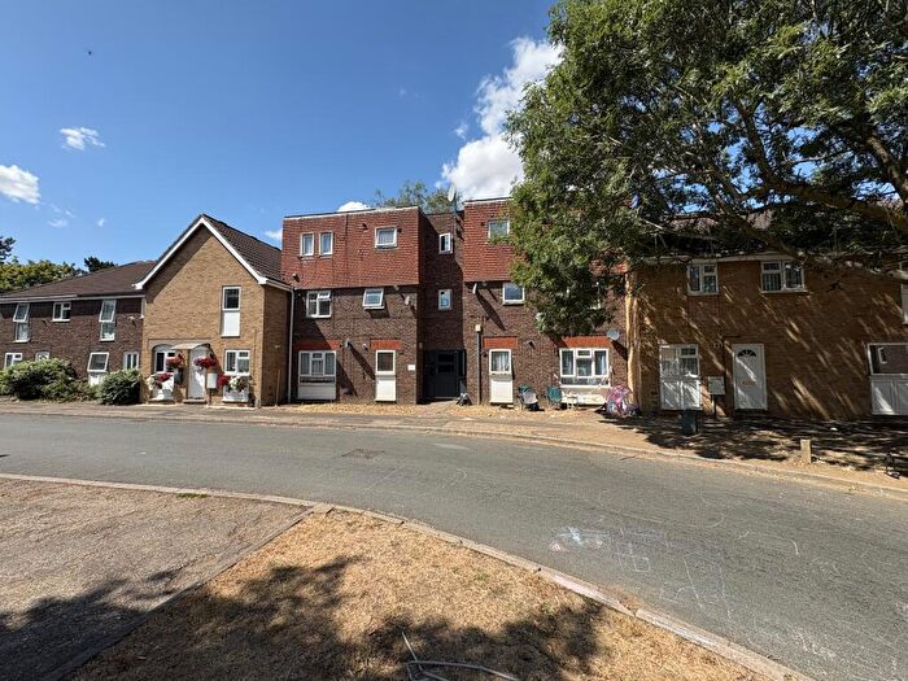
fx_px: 367
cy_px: 340
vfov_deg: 85.7
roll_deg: +1.2
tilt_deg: +3.8
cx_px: 454
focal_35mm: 14
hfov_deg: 102.1
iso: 40
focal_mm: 2.22
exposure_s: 1/1198
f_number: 2.2
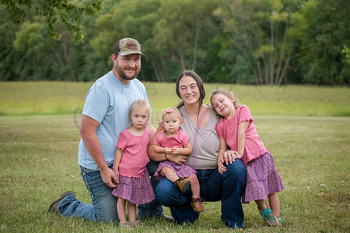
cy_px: 116
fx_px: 811
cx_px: 175
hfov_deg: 24.3
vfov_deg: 16.4
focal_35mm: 83
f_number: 4.5
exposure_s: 1/500
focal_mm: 80
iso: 400
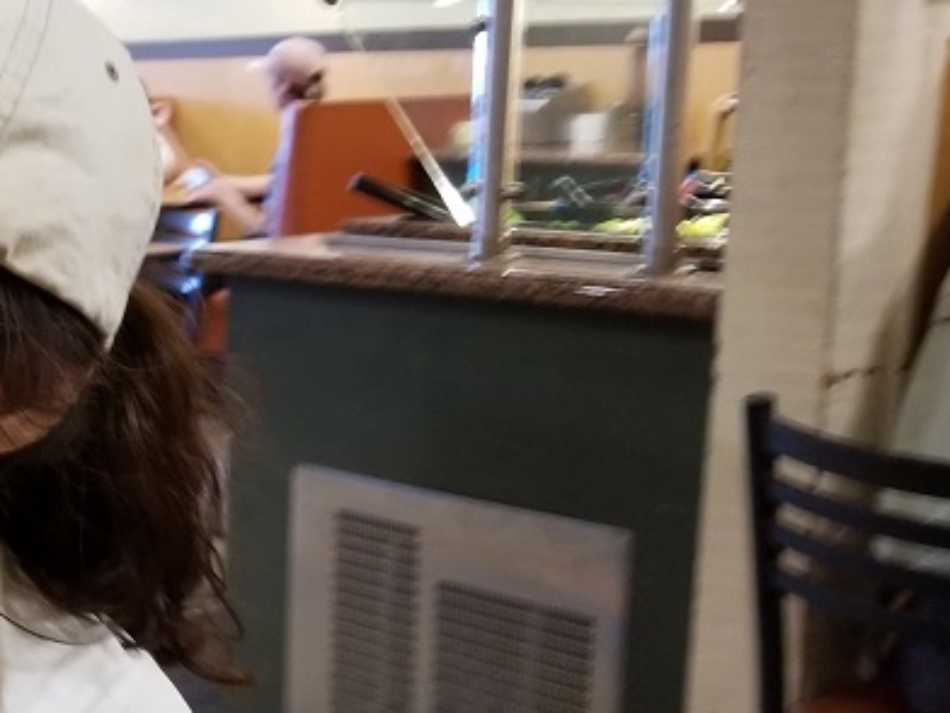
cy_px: 514
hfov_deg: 27.6
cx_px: -136
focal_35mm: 63
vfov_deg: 23.1
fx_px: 1729
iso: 200
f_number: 1.7
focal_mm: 4.3
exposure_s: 1/17
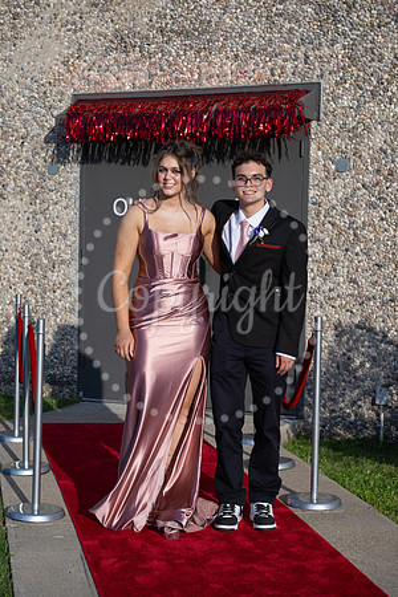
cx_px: 199
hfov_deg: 20.3
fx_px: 1111
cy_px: 298
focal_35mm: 67
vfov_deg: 30.1
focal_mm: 67
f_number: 5
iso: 320
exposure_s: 1/2000
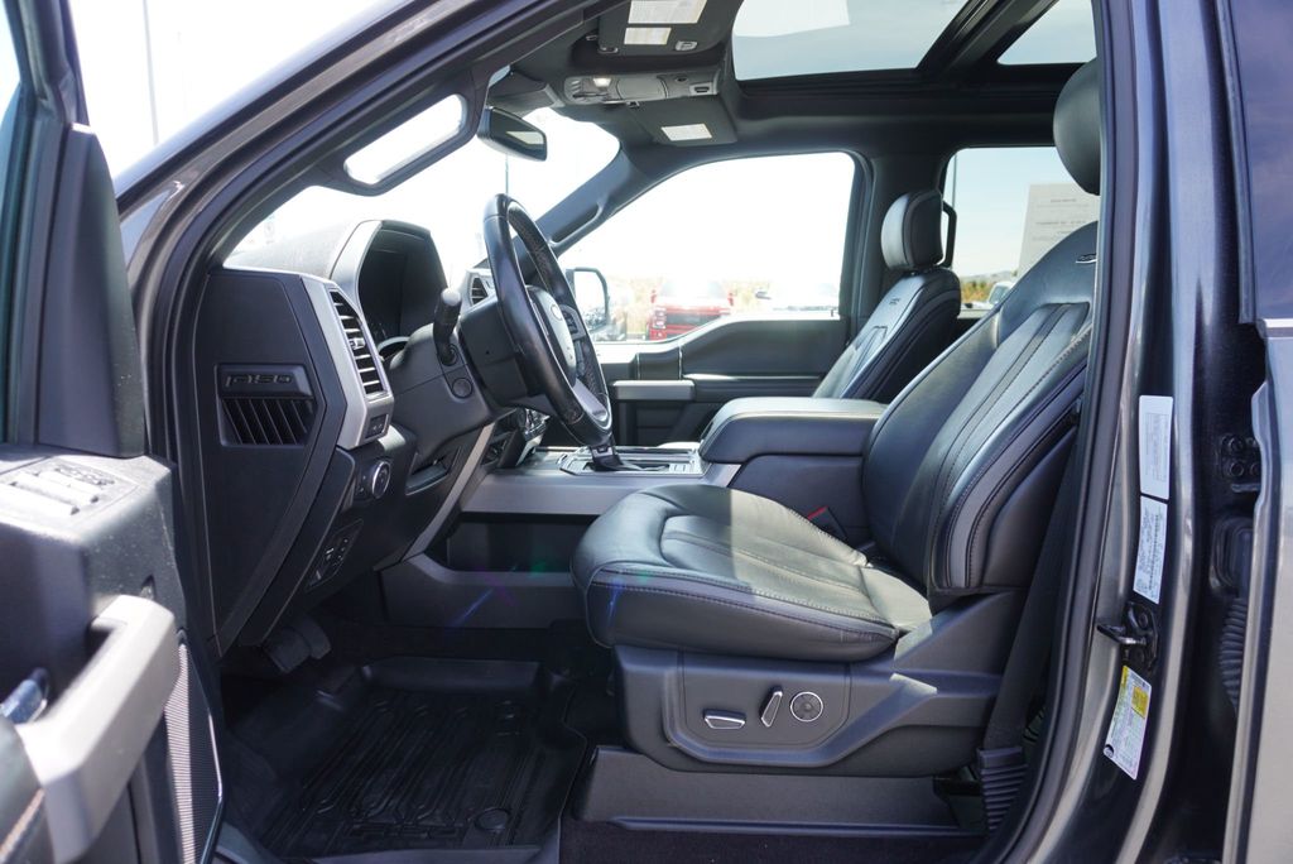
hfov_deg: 73.7
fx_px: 862
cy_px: 432
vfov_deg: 53.2
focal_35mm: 24
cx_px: 646
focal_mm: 16
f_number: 4.5
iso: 100
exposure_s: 1/80
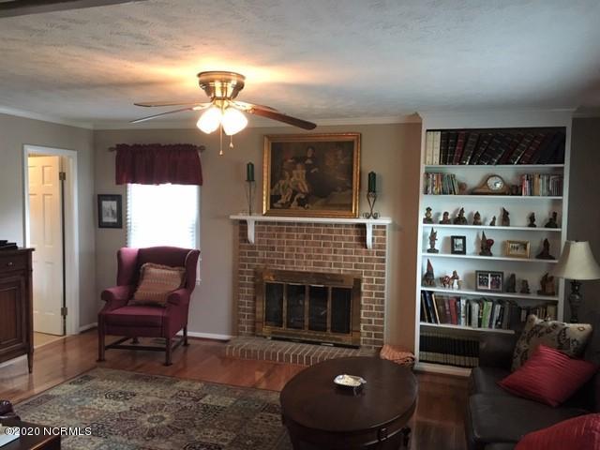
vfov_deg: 48.2
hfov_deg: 61.7
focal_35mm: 29
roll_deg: -1.1
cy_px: 225
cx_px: 300
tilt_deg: -3.7
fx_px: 503
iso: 200
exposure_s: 1/30
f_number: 2.2
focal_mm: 4.15
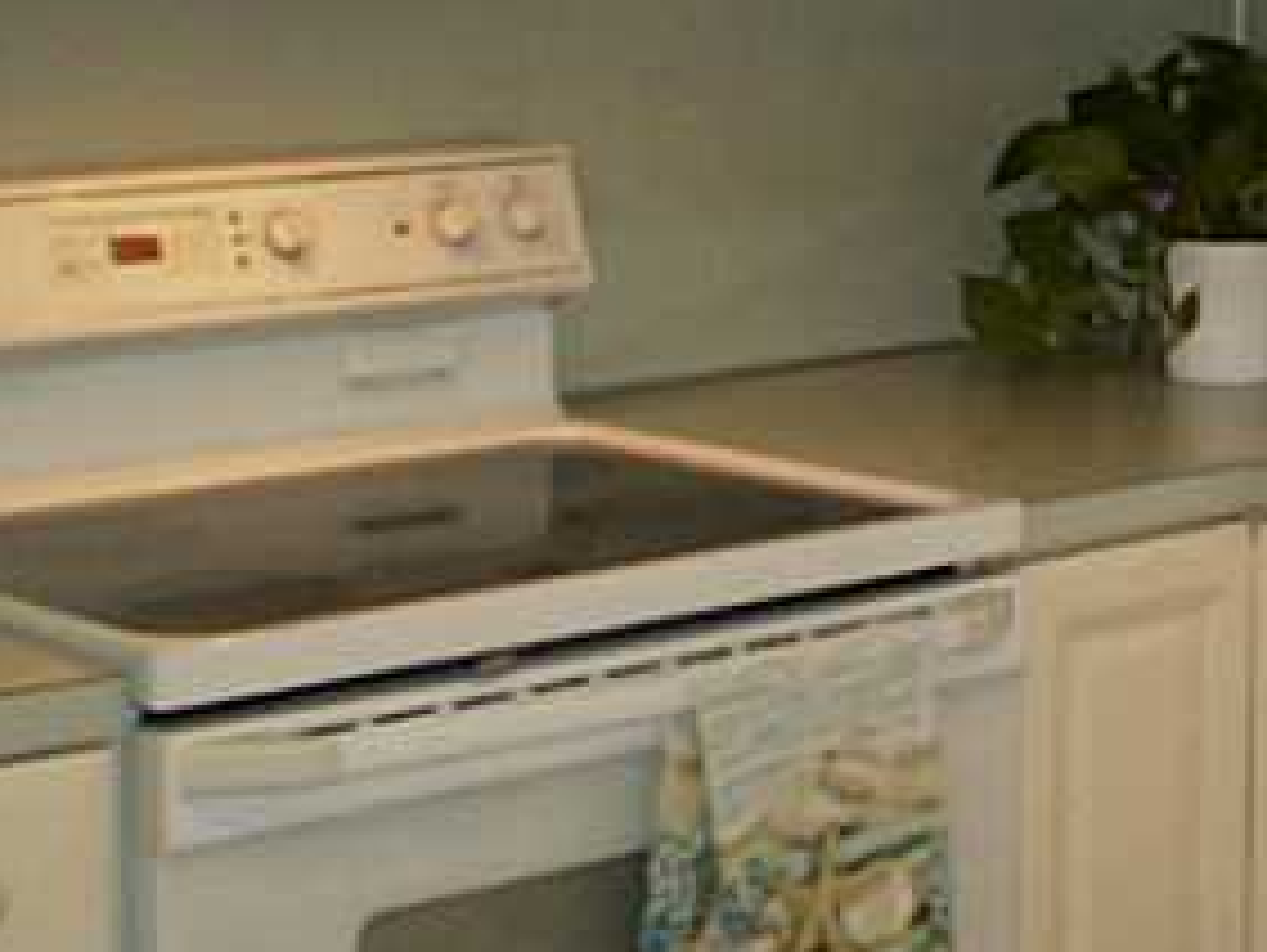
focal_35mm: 102
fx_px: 3737
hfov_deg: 18.2
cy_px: -238
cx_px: 1559
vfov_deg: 14.0
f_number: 3.1
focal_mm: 6.3
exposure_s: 1/30
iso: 125
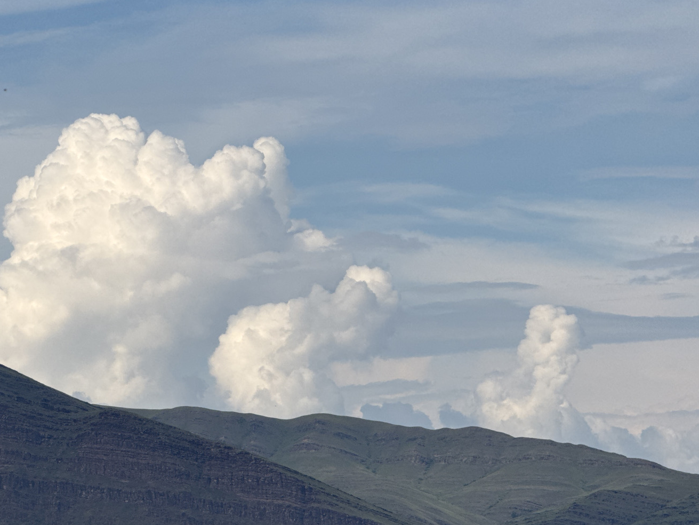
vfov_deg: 8.1
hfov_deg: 10.8
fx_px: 3696
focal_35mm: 183
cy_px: 285
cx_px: 206
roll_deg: -0.3
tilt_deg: +4.5
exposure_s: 1/2083
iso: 50
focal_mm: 15.66
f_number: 2.8
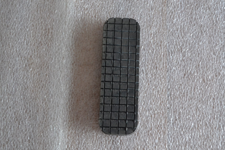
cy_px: 75
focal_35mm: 54
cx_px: 112
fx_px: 337
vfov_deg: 25.1
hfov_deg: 36.9
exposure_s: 1/60
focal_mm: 36
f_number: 5
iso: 1250
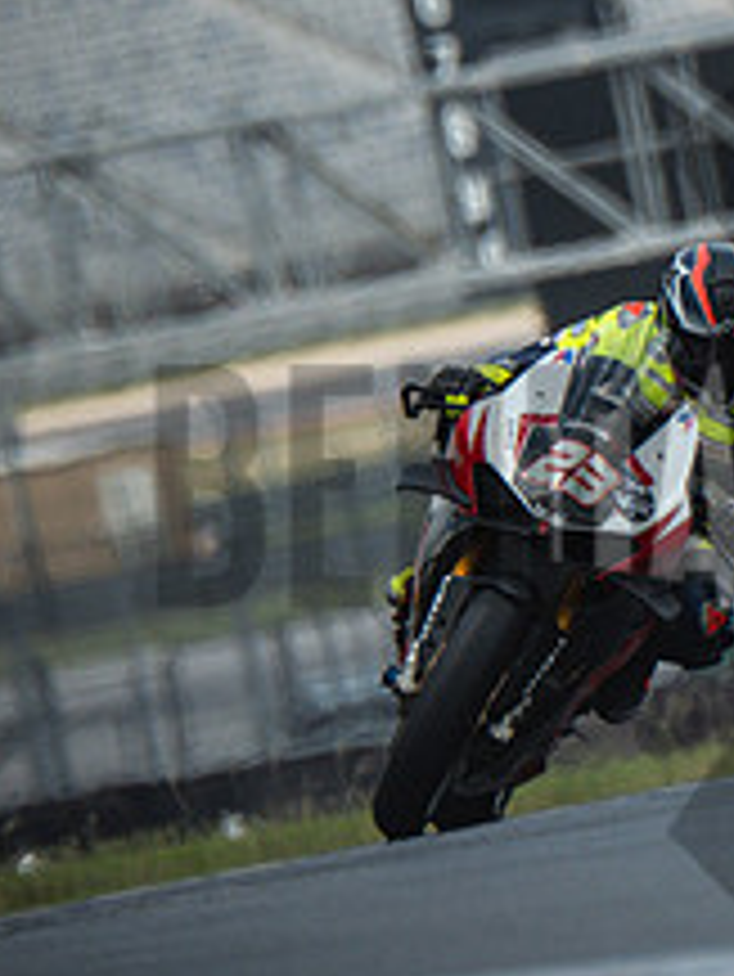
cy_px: 492
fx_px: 43553
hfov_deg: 1.0
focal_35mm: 1542
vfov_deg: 1.3
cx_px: 1103
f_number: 5.6
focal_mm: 400
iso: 1000
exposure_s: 1/2000
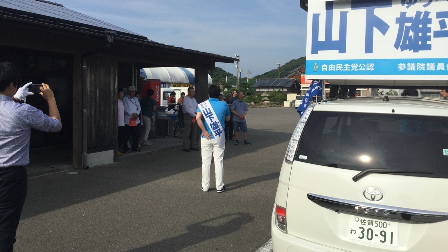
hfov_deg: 58.0
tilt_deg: +0.4
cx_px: 225
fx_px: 404
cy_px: 93
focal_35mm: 34
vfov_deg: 34.5
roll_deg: -1.7
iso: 25
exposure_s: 1/2146
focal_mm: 3.3
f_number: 2.4
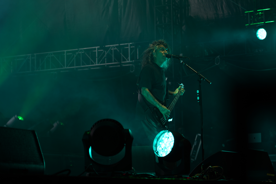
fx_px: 805
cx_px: 138
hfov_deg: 19.5
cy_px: 92
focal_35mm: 105
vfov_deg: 13.0
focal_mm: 105
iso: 400
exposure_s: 1/125
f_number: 4
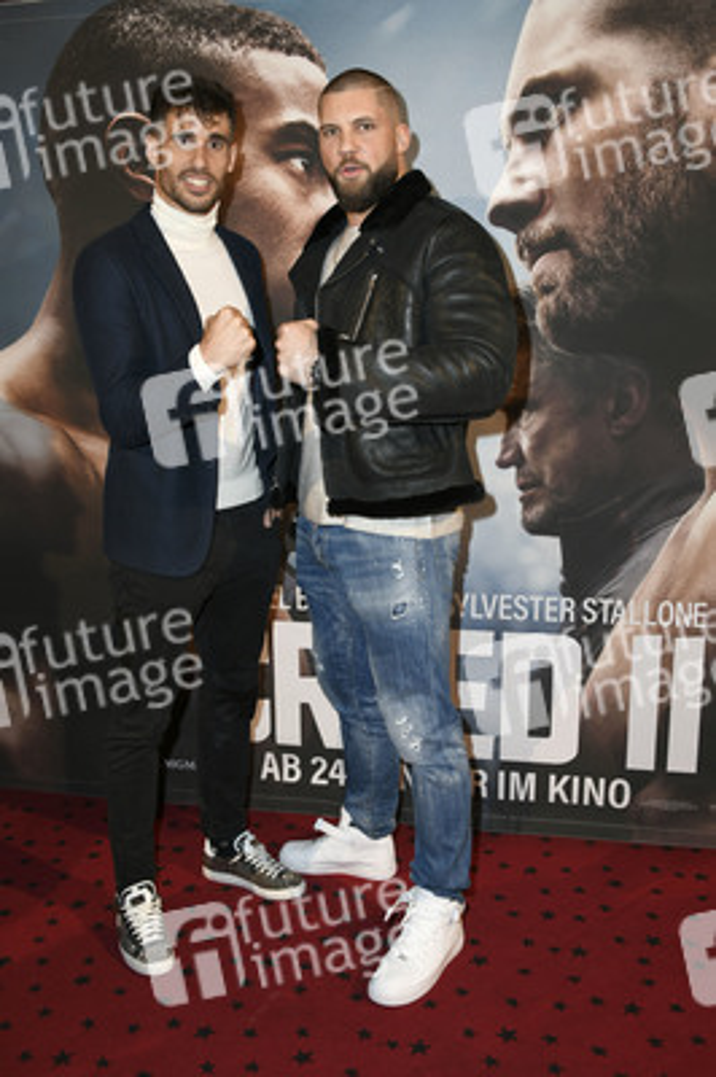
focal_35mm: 32
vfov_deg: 58.8
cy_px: 538
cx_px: 358
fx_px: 956
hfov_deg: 41.0
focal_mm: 32
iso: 500
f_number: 6.3
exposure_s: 1/125
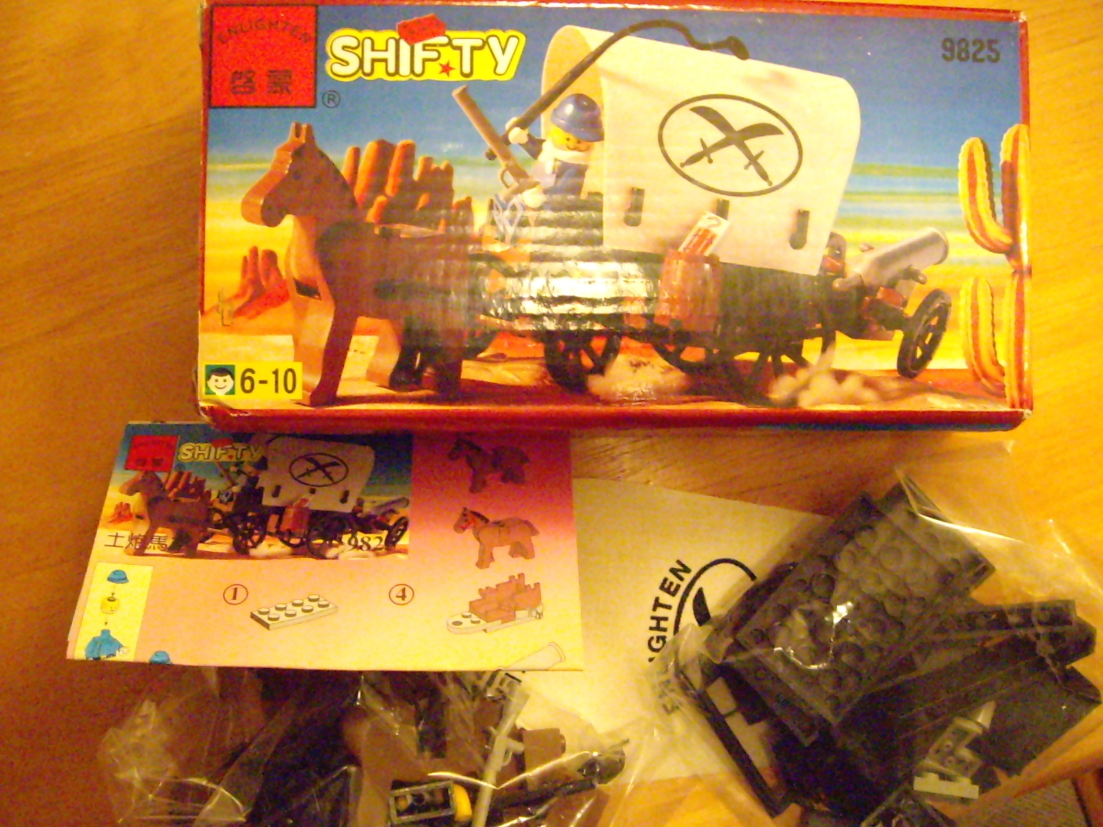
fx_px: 1211
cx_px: 552
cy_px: 414
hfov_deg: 49.0
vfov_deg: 37.7
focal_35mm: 38
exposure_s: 1/40
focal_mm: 6.2
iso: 1600
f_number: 2.7
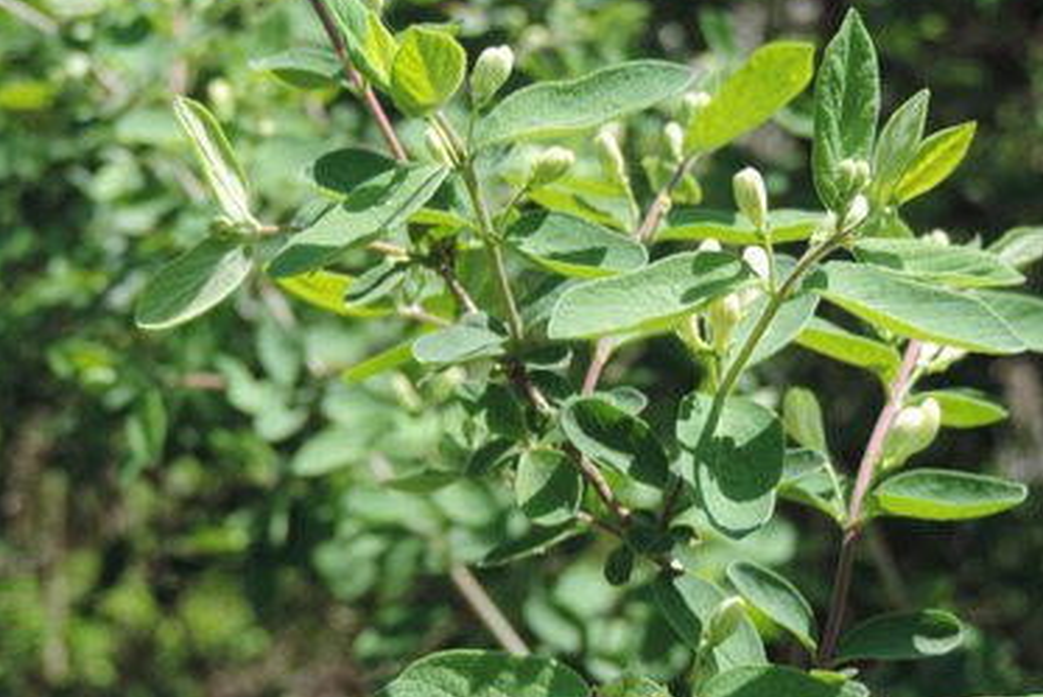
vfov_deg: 14.4
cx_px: 524
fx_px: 2753
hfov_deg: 21.5
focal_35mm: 95
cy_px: 355
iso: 80
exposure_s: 1/200
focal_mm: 16
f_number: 4.1
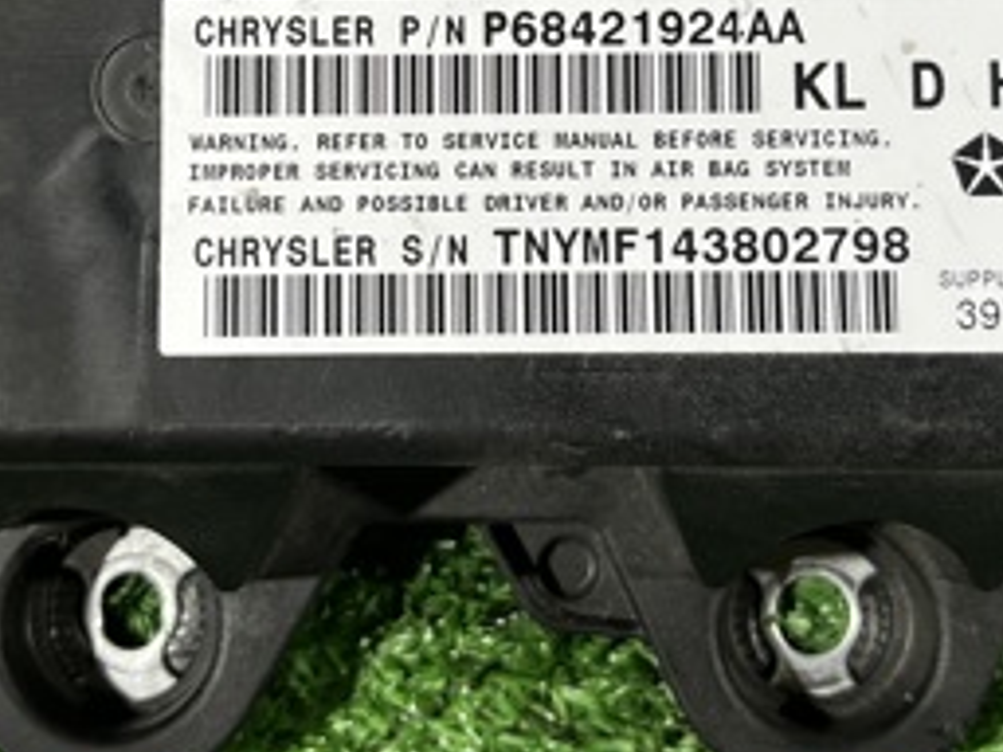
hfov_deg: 29.8
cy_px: 116
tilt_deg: -85.8
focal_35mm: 65
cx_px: 466
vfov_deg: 22.2
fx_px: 1883
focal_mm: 5.1
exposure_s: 1/100
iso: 125
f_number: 1.6
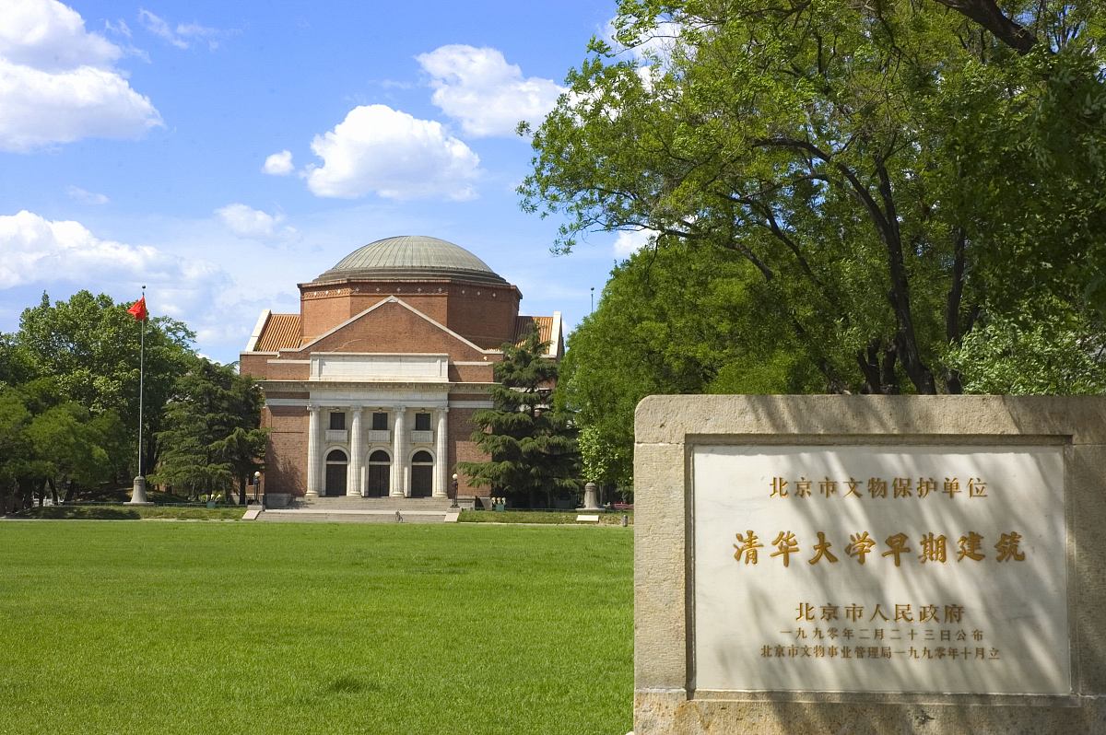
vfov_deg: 22.6
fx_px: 1842
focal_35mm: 60
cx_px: 553
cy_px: 368
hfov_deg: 33.4
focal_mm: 40
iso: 200
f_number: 11
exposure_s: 1/250
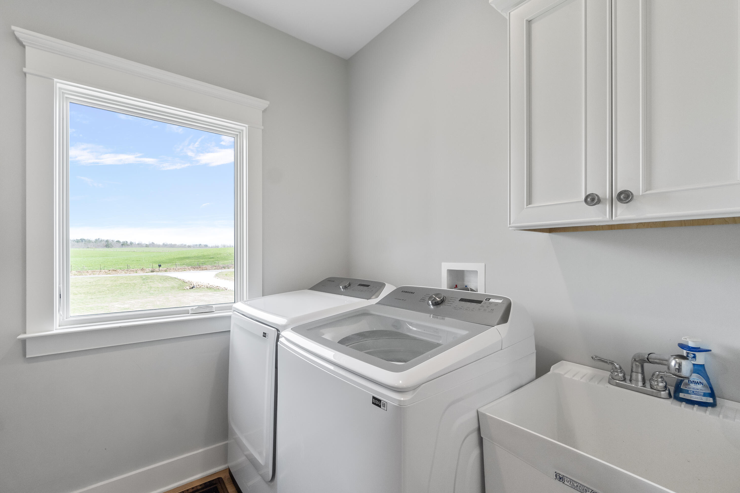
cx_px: 370
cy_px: 246
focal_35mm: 15
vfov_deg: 77.3
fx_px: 308
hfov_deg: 100.4
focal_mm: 10
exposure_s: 1/60
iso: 400
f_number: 8
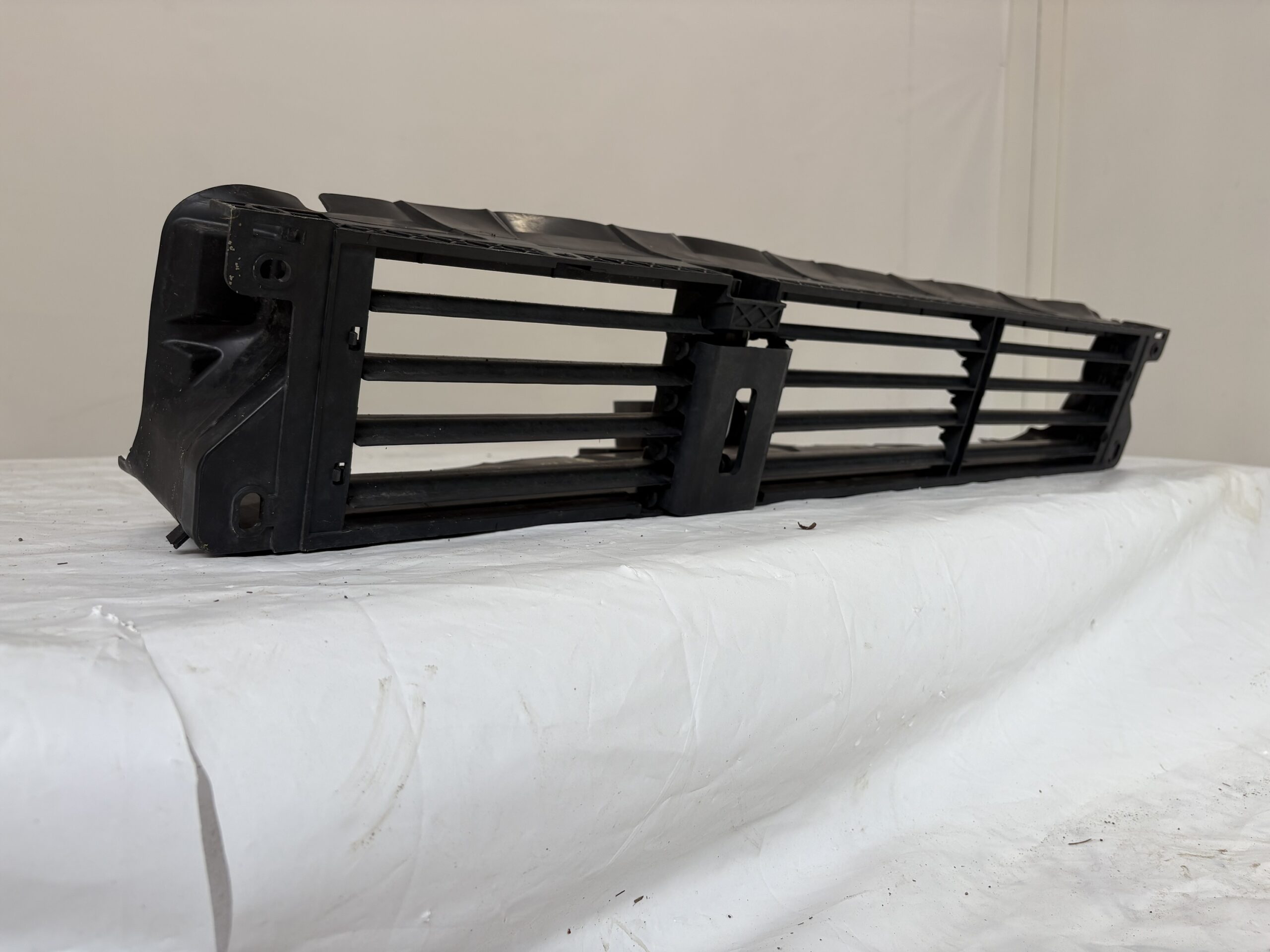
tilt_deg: -5.0
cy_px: 476
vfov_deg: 53.1
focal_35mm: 26
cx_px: 635
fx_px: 954
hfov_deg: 67.3
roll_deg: -0.1
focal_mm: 5.96
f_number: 1.6
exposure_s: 1/195
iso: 40
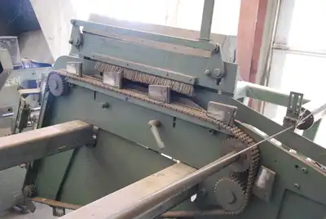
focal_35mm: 39
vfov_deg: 34.3
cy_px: 110
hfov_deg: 49.5
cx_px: 163
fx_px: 354
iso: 1600
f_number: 4
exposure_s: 1/25
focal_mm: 26
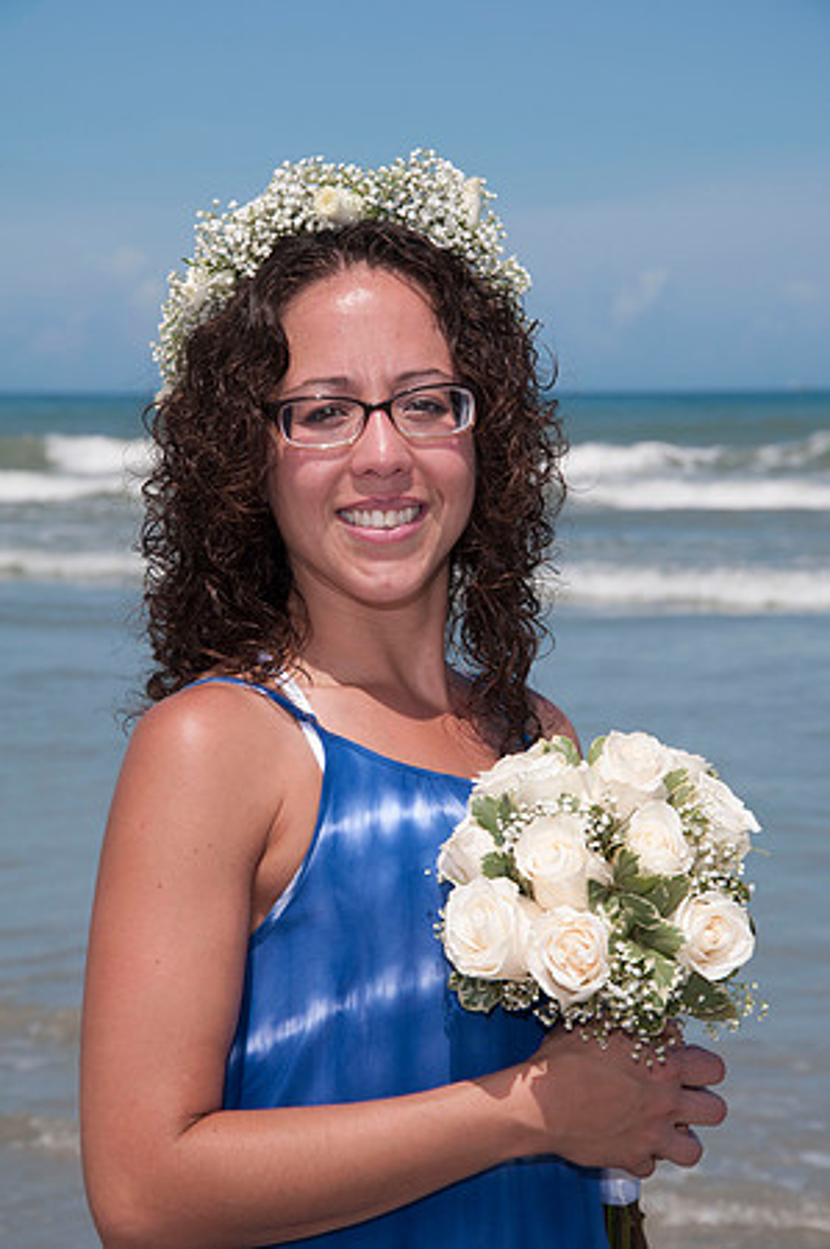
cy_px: 624
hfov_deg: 10.7
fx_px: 4419
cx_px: 415
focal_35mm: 128
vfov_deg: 16.1
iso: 100
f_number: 11
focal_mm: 85
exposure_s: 1/250
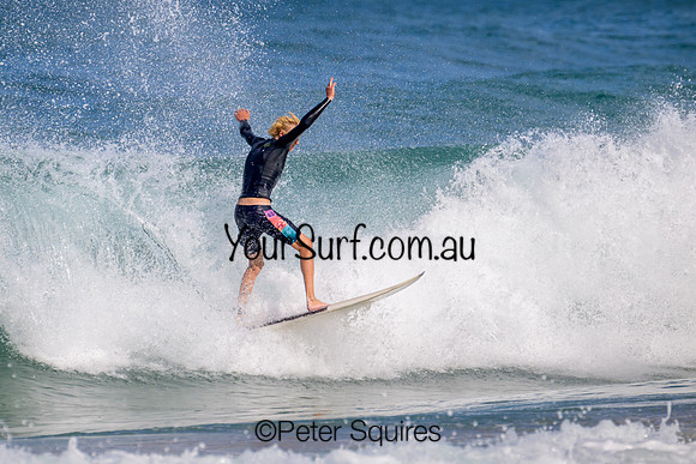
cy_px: 195
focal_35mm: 705
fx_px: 13640
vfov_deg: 2.0
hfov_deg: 2.9
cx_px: 287
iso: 640
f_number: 11
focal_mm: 600
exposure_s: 1/2000
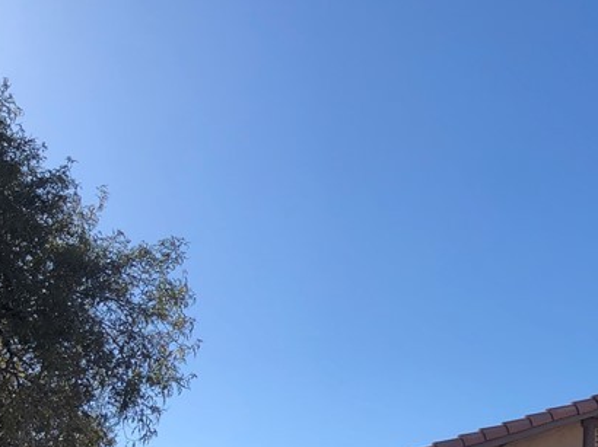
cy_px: 451
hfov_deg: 26.1
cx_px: 623
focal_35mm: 70
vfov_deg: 20.3
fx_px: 1209
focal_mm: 3.99
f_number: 1.8
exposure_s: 1/1779
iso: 20
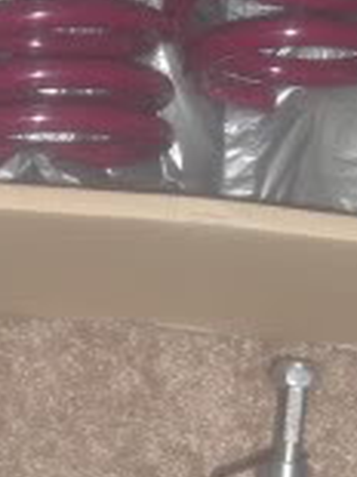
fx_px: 2699
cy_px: 391
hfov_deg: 7.6
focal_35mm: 196
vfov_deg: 10.1
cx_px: 98
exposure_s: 1/60
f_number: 2.8
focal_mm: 7.9
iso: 100
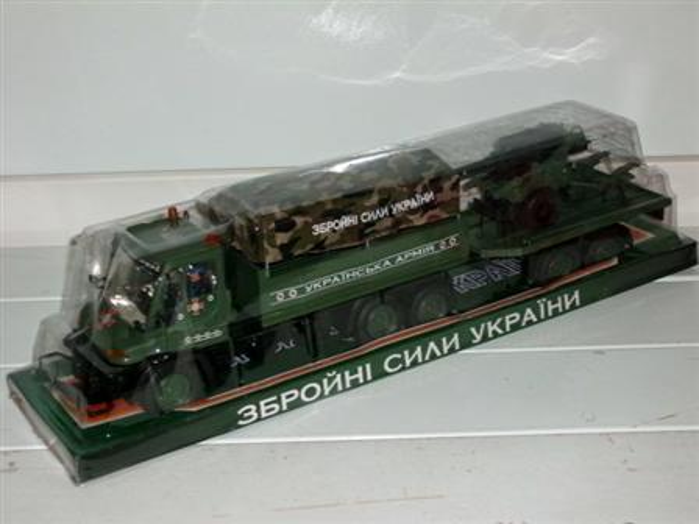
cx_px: 350
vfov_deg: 24.8
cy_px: 262
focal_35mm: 59
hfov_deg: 32.7
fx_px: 1191
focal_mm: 10.5
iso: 100
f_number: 3.7
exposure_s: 1/60
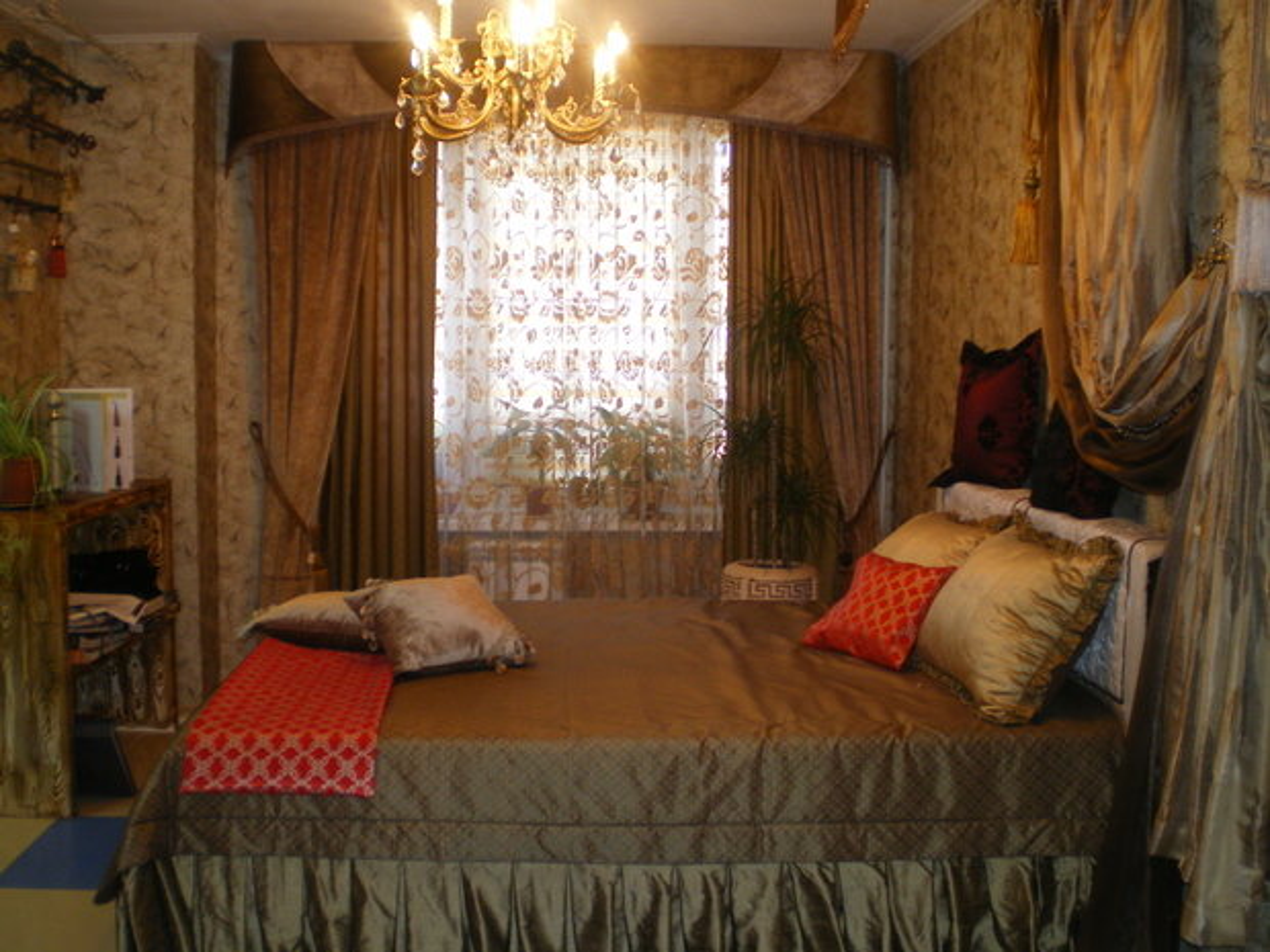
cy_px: 476
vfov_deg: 37.7
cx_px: 635
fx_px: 1394
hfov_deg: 49.0
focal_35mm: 38
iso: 160
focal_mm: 6.3
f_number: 3.1
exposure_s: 1/30
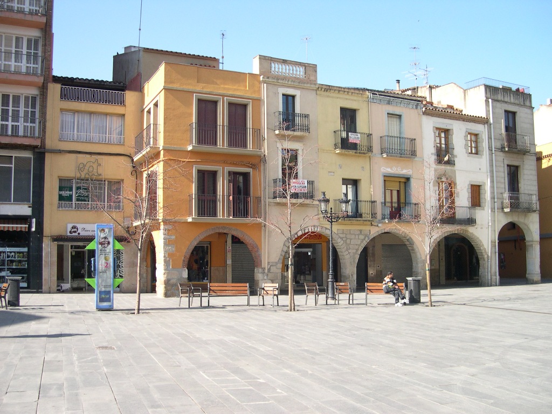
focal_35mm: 38
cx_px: 276
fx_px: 606
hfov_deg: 49.0
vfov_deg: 37.7
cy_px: 207
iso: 141
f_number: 2.8
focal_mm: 8
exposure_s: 1/740
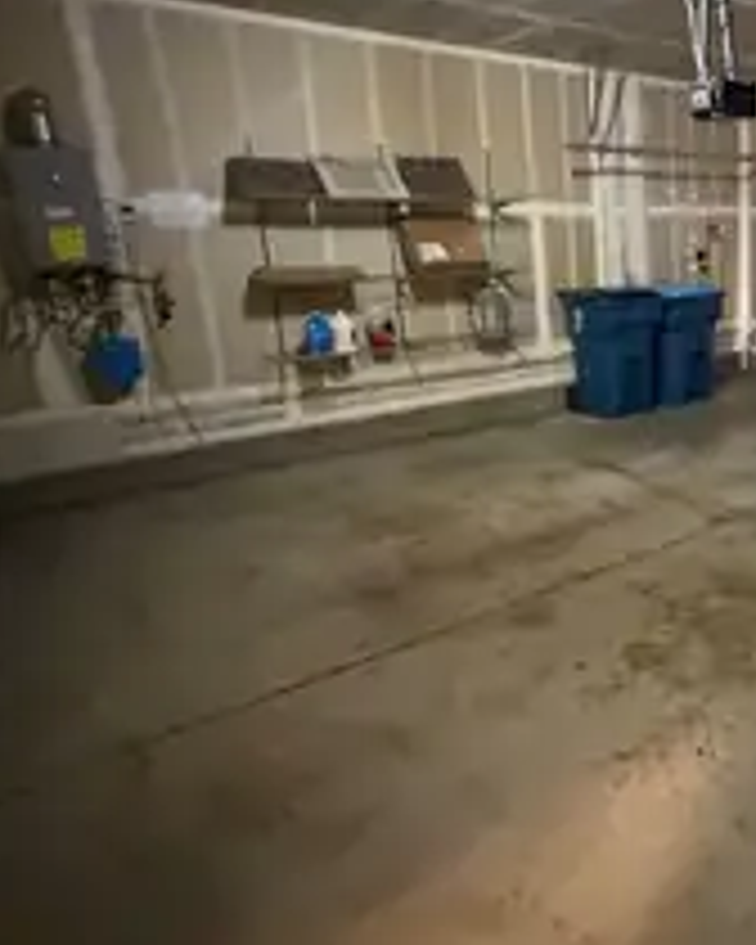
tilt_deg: -14.1
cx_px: 770
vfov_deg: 65.6
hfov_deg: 45.6
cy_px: 396
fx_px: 727
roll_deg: +0.1
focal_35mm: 26
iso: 1250
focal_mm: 2.22
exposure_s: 1/30
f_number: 2.2
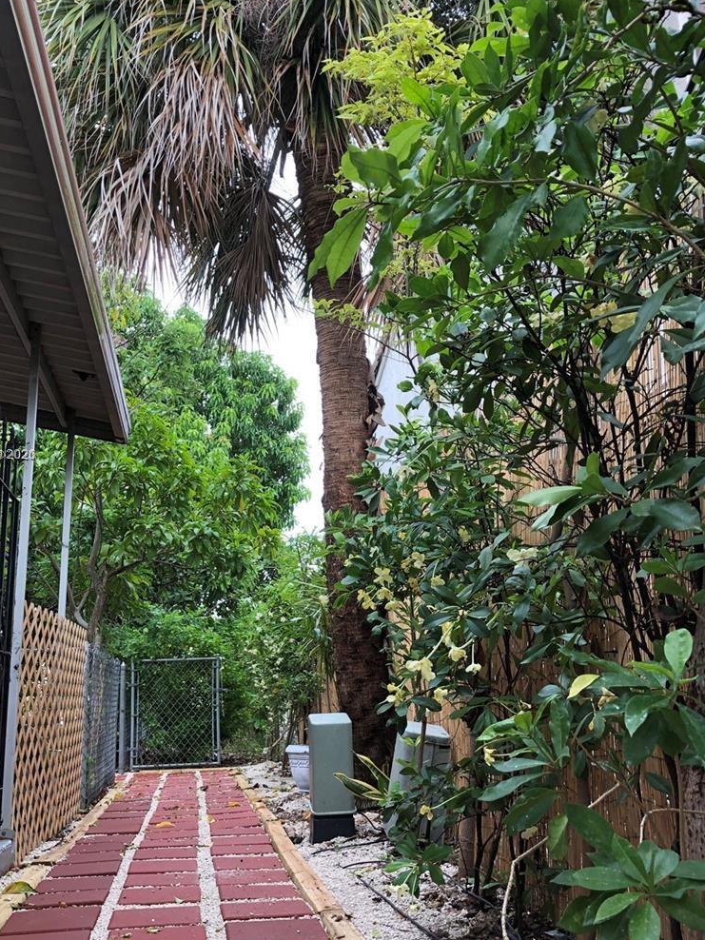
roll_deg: +0.9
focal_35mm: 34
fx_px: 923
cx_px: 288
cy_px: 456
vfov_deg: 53.9
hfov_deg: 41.6
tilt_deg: +14.9
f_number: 1.8
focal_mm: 3.99
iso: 25
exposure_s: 1/120
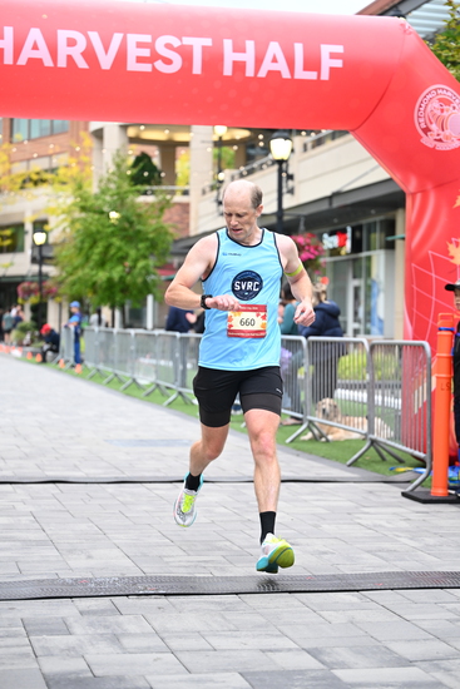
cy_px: 344
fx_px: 1341
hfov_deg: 19.5
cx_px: 230
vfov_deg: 28.8
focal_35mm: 70
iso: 1600
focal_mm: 70
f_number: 2.8
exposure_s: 1/1000
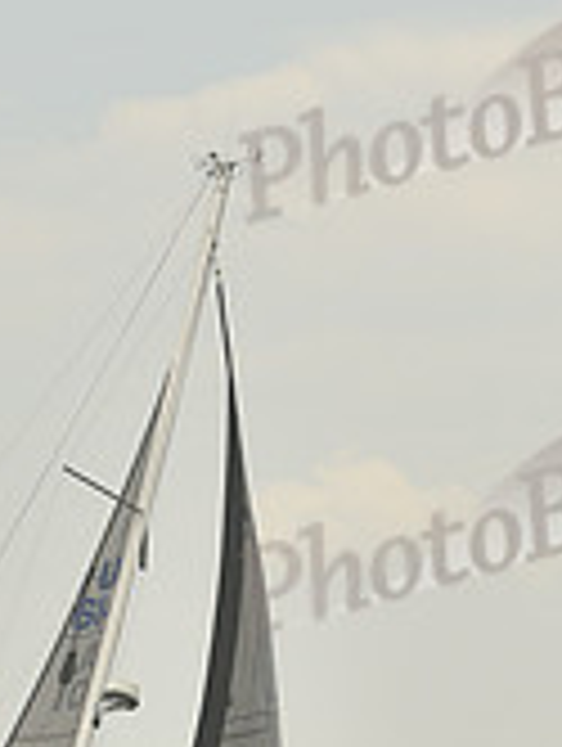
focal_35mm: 376
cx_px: 7
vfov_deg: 5.2
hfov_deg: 4.0
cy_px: 819
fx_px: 8118
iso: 250
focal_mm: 112
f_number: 8
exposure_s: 1/800
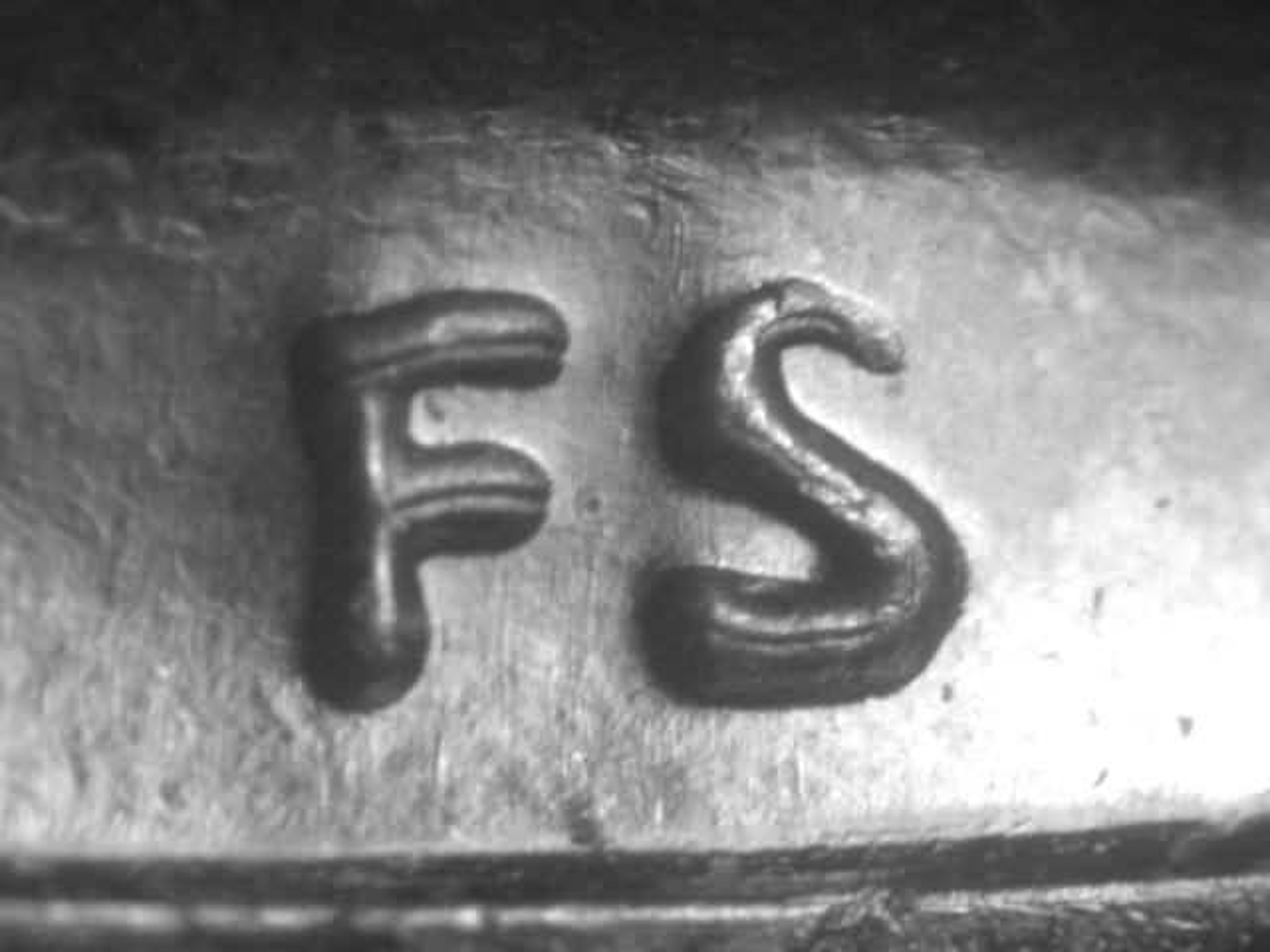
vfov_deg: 11.0
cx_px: 635
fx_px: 4953
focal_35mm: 135
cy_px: 476
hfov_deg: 14.6
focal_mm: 28
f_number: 4.7
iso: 100
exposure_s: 1/5.8
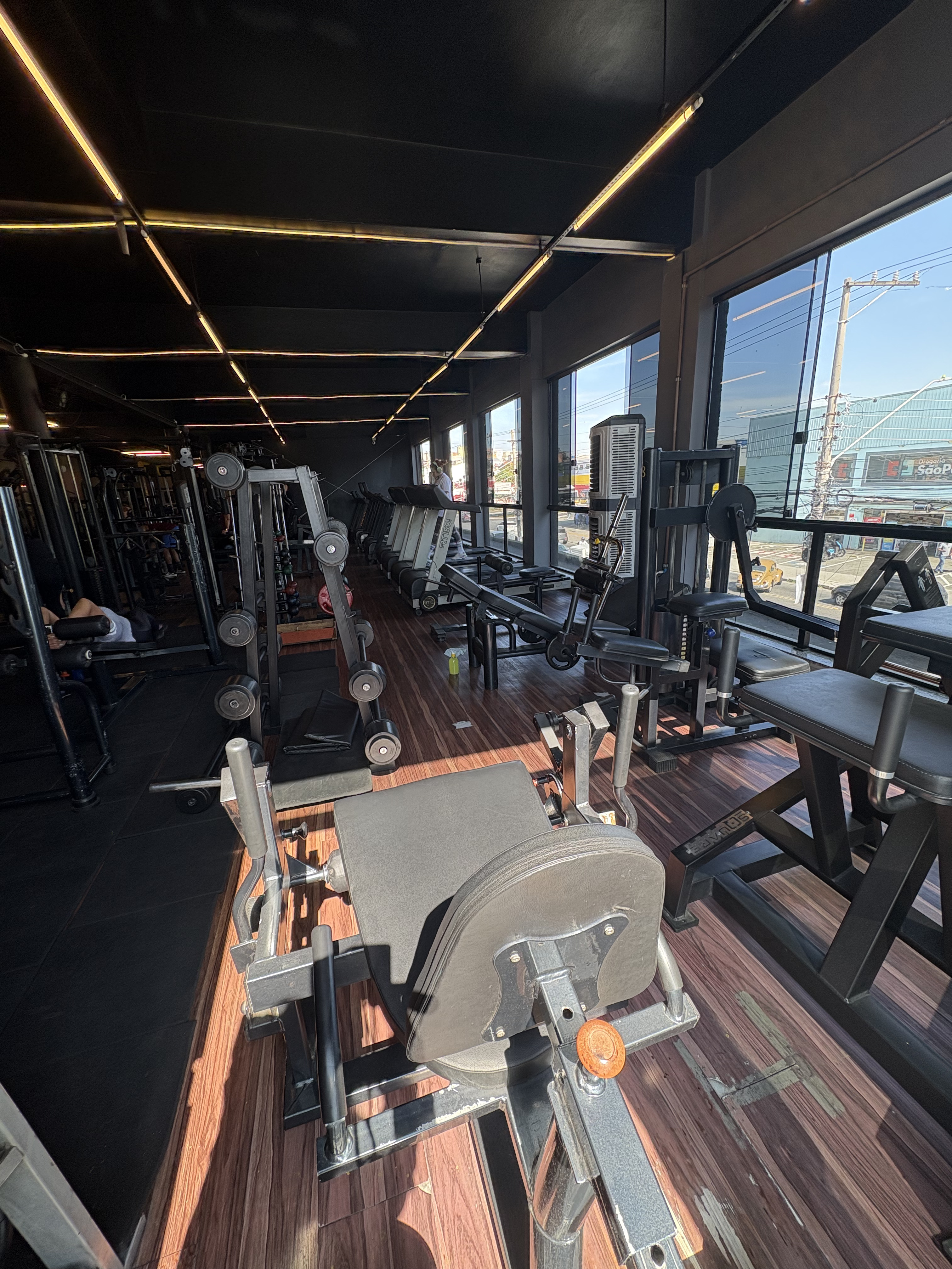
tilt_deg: -16.6
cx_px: 476
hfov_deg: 85.7
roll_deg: +2.5
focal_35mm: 14
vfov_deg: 102.1
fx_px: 513
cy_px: 634
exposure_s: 1/127
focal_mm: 2.22
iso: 64
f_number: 2.2
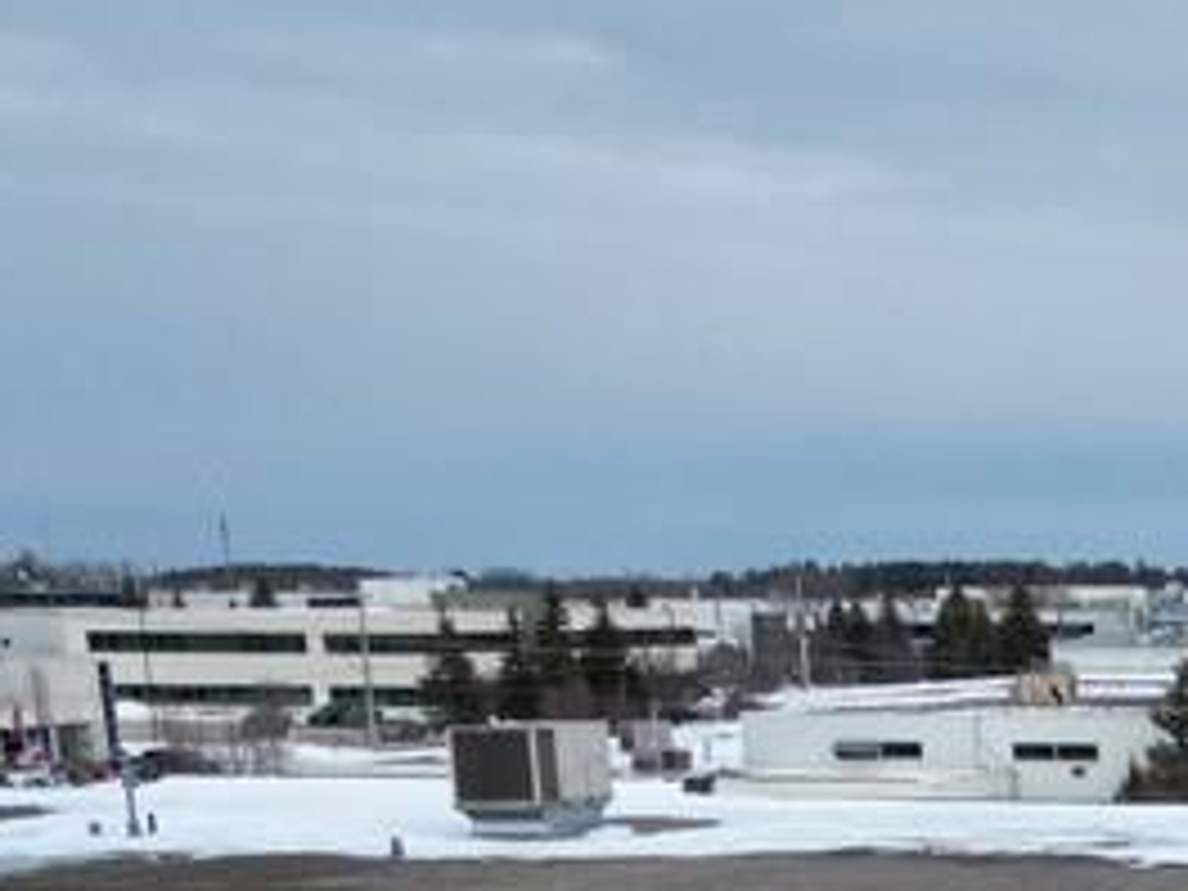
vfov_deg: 14.5
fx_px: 3192
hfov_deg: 19.4
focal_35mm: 93
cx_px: 1562
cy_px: 1467
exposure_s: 1/2000
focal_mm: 6.72
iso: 100
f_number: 1.7
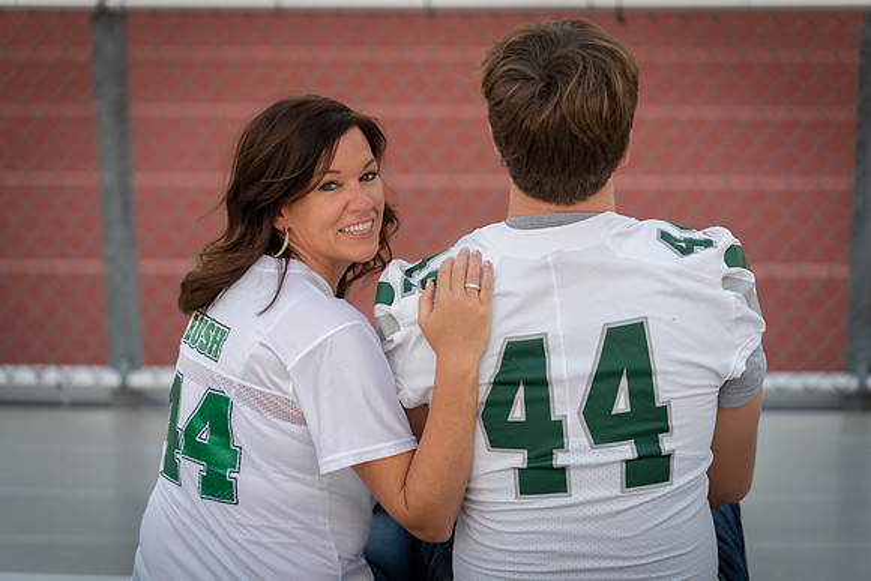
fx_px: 2444
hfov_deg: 20.2
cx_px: 436
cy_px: 290
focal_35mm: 101
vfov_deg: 13.6
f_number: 2.8
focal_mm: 101
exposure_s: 1/320
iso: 640
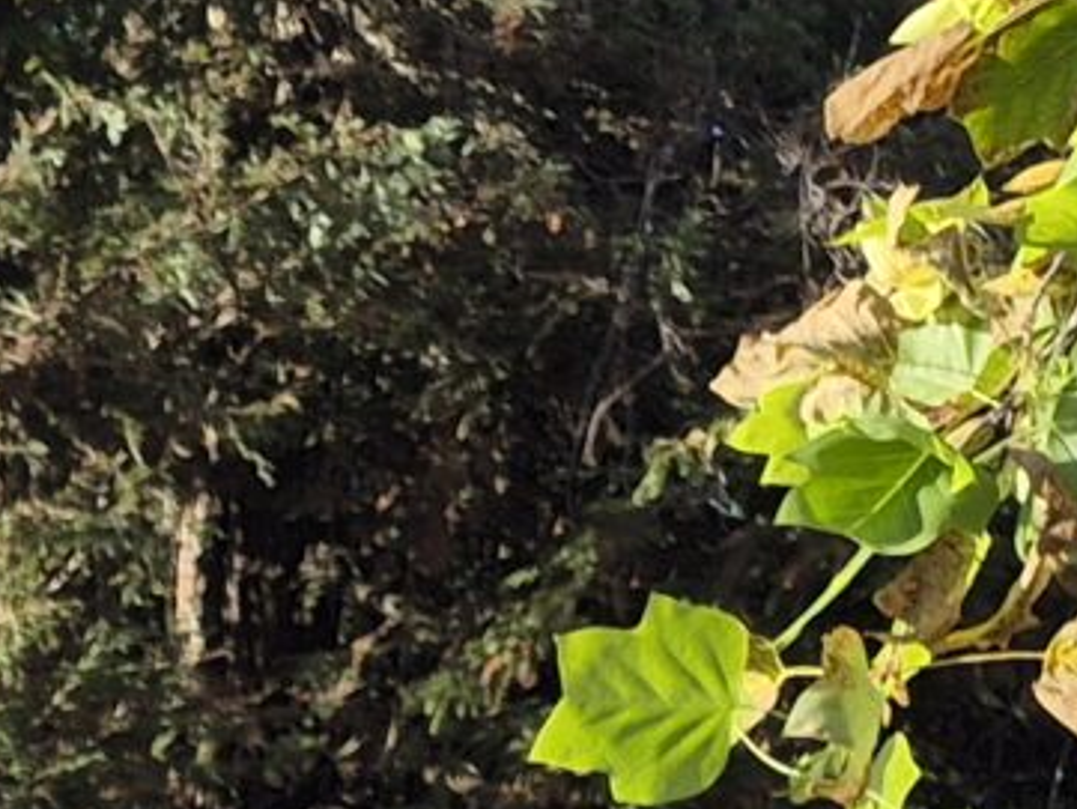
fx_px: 5073
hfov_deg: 10.6
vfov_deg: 7.8
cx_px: -1423
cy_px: 2496
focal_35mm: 163
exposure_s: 1/788
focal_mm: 5.4
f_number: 1.8
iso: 25
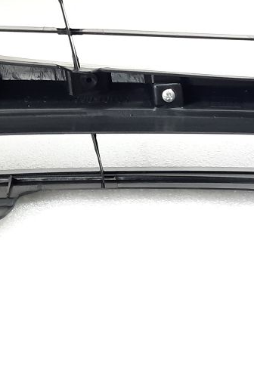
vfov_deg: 32.1
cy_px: 133
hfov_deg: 21.3
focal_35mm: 62
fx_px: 655
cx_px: 246
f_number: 2
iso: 100
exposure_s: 1/50
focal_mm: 4.6
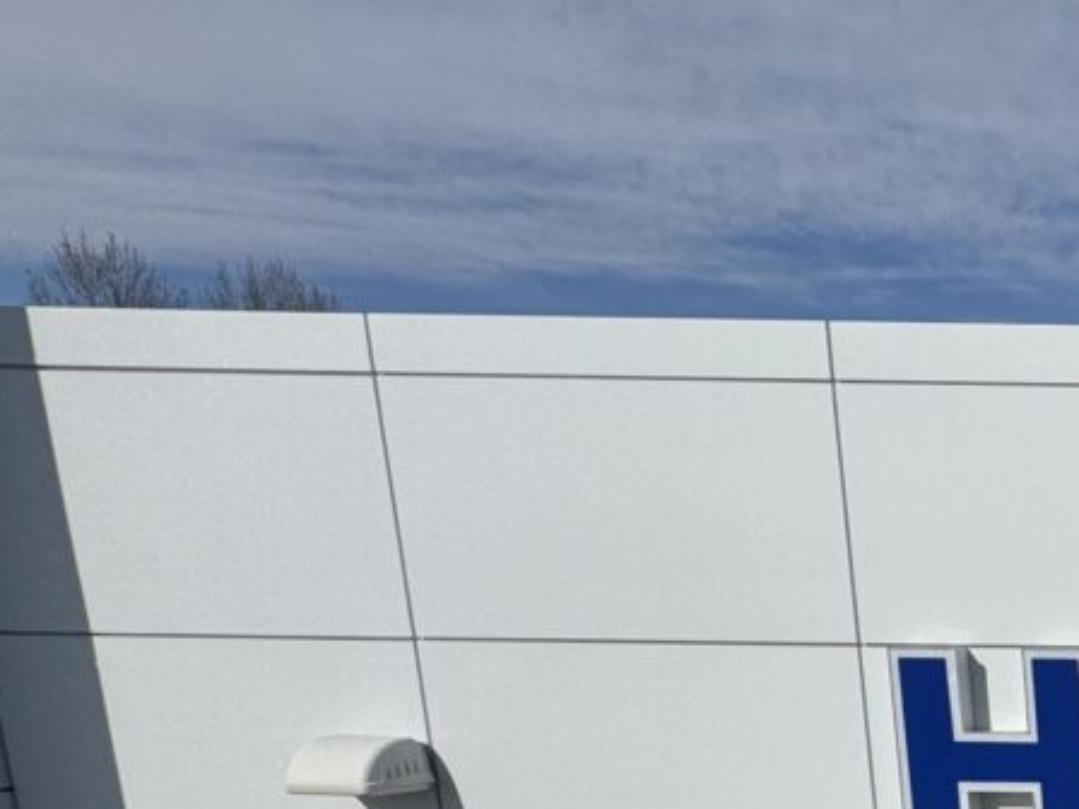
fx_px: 1527
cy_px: 903
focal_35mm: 49
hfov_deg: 25.1
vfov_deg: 27.1
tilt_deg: -10.2
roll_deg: -0.3
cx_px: 1756
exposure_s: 1/5263
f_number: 2.2
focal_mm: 2.22
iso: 32
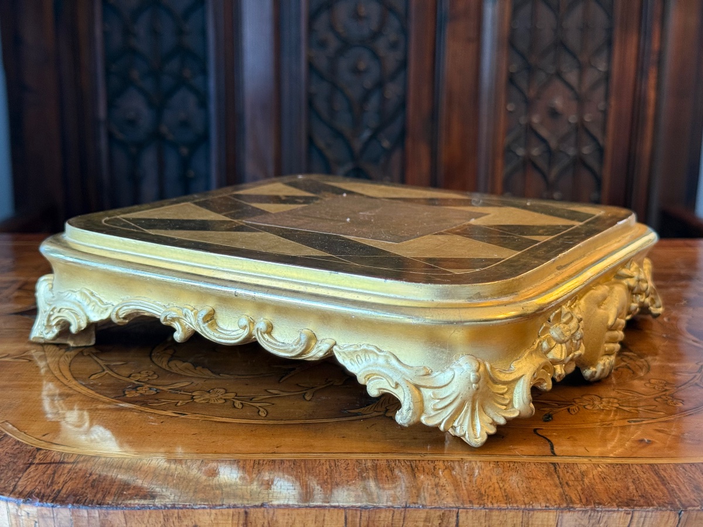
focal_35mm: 48
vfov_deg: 30.3
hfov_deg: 39.7
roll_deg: -0.7
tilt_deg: -12.2
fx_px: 975
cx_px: 352
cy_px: 264
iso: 125
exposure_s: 1/50
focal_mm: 6.76
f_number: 1.78
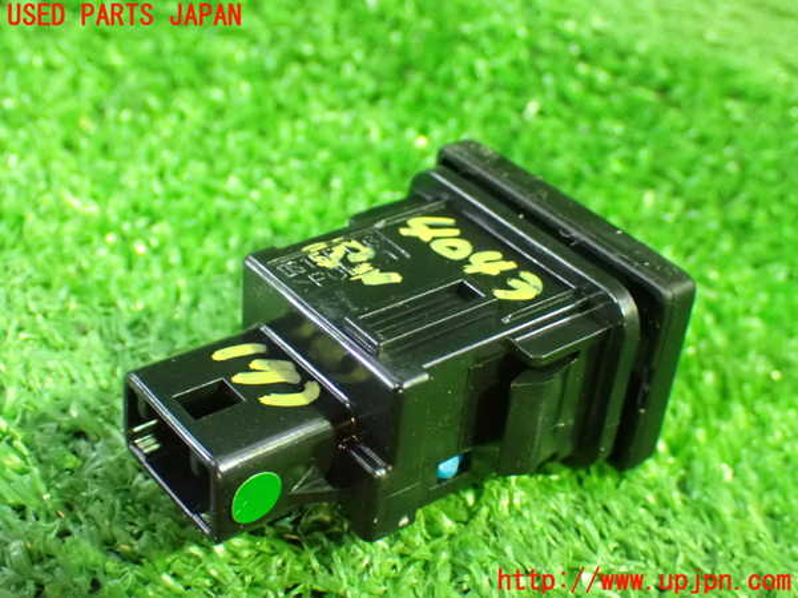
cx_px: 399
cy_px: 299
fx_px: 1245
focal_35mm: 54
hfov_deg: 35.5
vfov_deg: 27.0
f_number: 3.3
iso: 1600
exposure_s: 1/20
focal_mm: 9.65
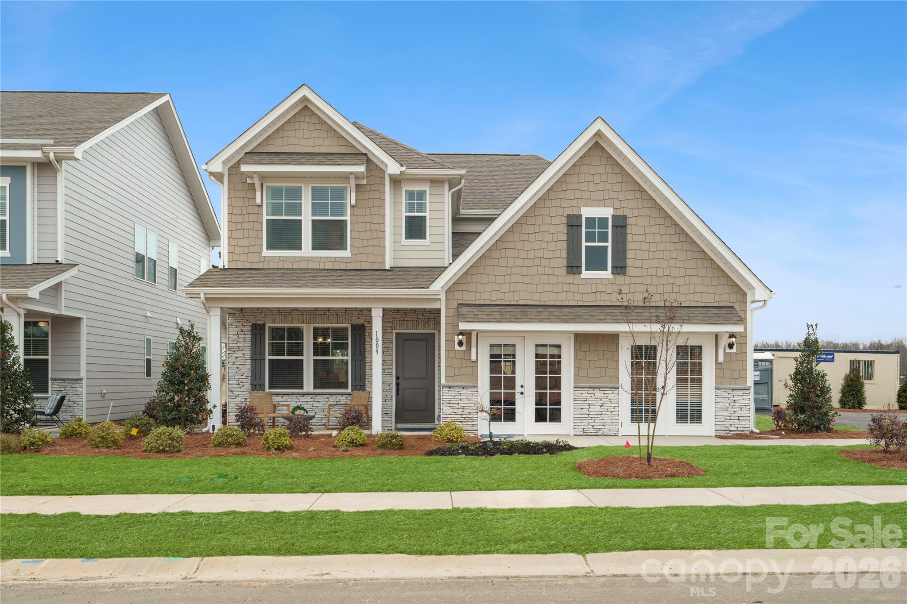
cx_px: 454
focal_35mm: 34
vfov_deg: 39.4
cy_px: 302
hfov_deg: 56.5
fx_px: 844
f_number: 7.1
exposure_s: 1/50
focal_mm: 33.5
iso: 100
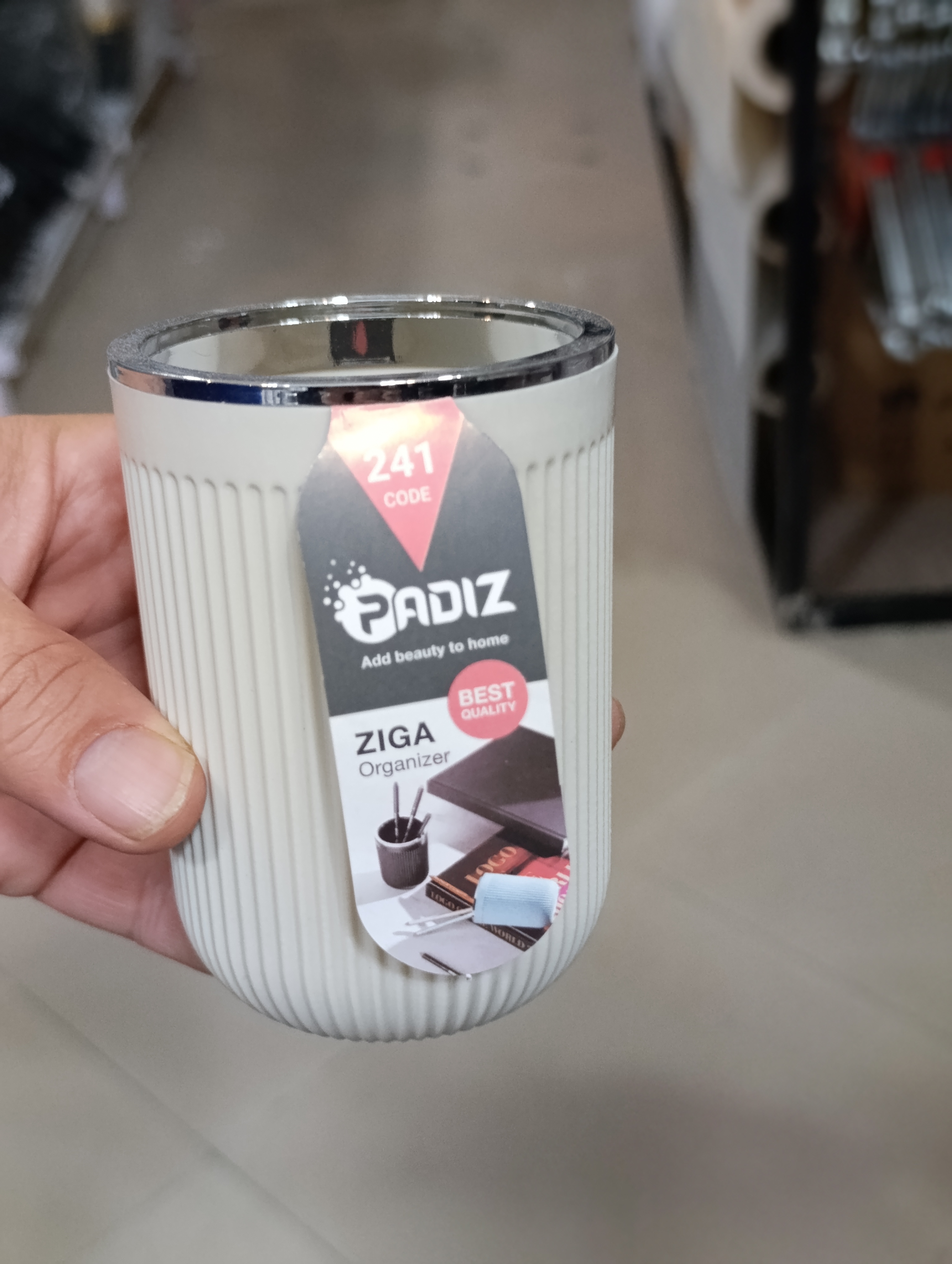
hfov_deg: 31.6
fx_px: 1683
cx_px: 476
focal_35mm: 46
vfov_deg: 41.2
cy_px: 632
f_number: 1.6
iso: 1000
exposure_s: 1/50
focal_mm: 6.14
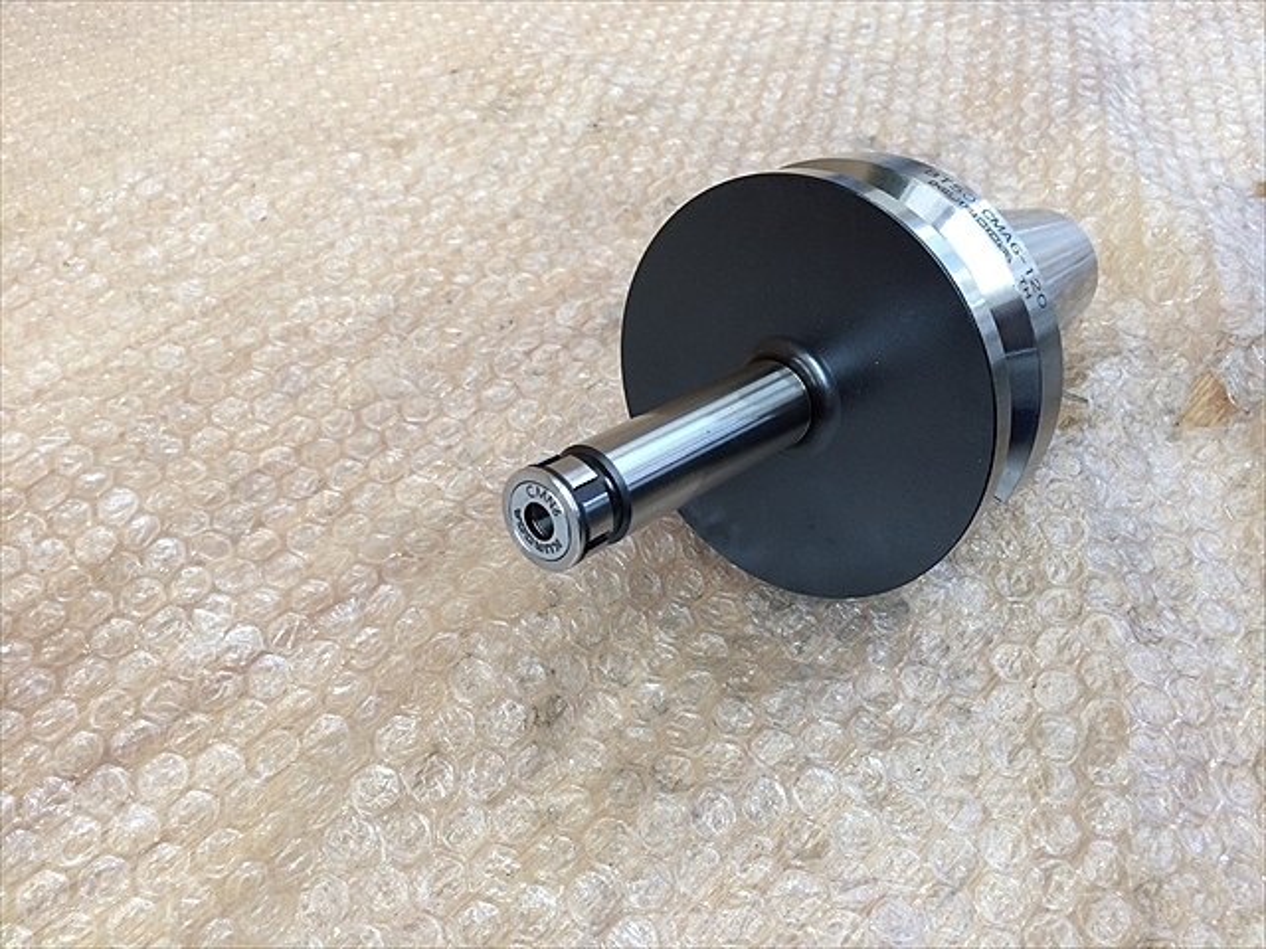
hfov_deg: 61.7
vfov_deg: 48.2
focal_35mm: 29
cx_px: 633
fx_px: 1061
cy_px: 474
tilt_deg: -49.4
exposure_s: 1/30
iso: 40
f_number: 2.2
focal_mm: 4.15
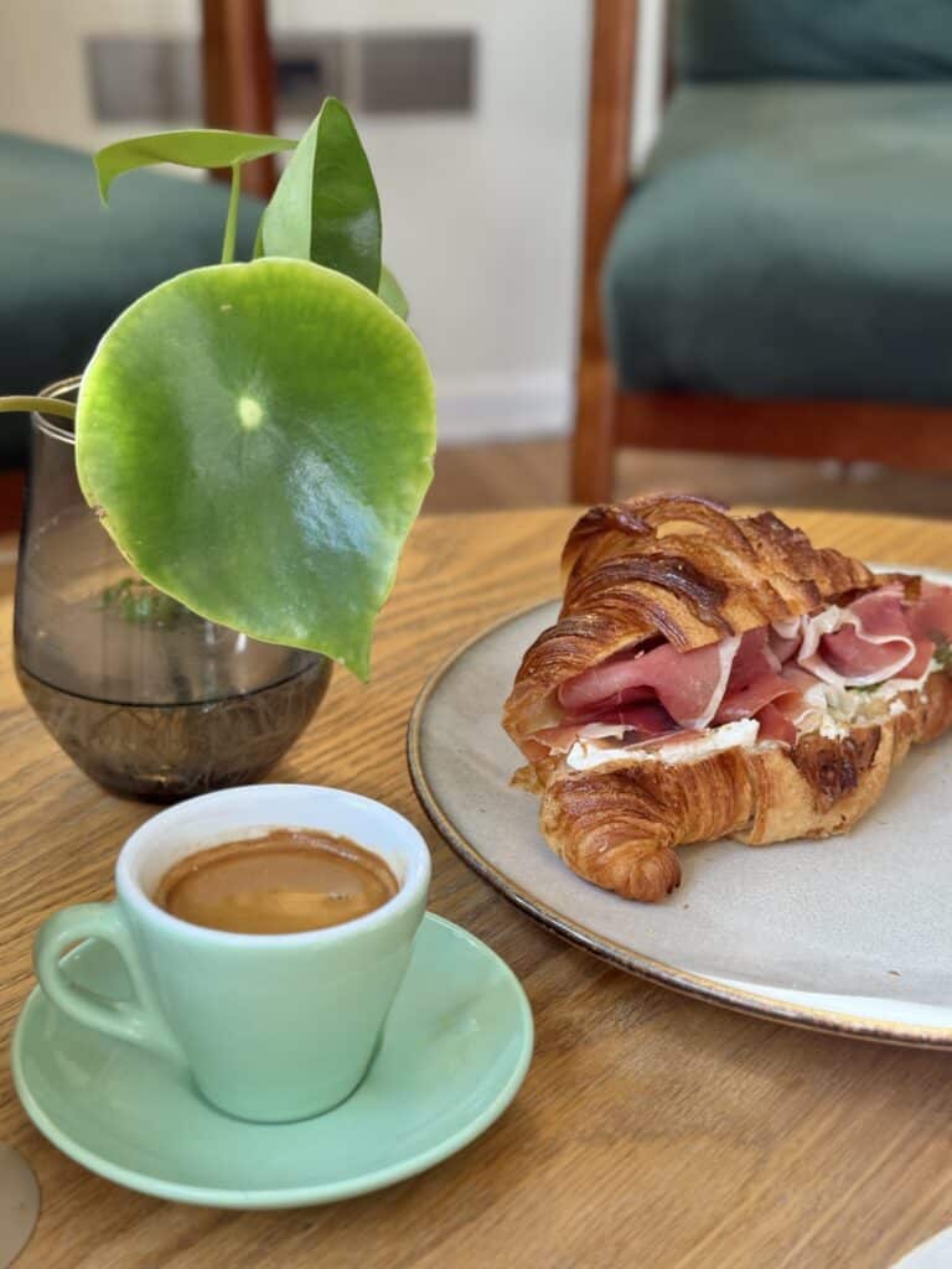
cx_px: 476
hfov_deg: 30.3
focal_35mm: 48
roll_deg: +1.1
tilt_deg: -24.4
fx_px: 1760
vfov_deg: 39.7
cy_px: 634
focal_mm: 6.76
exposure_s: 1/100
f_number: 1.78
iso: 100
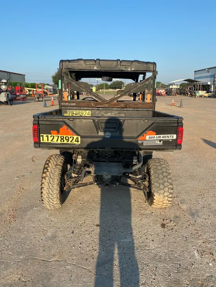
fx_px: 216
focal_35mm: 26
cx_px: 108
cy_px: 144
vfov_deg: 67.3
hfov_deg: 53.1
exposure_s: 1/1565
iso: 32
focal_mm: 4.25
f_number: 1.8
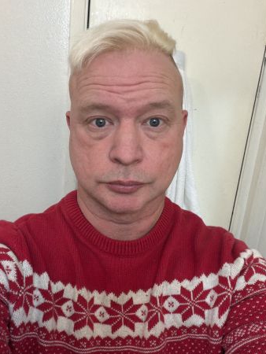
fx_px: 328
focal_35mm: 32
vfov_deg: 56.8
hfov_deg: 44.2
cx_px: 127
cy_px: 175
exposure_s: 1/60
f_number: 1.9
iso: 160
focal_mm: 2.71
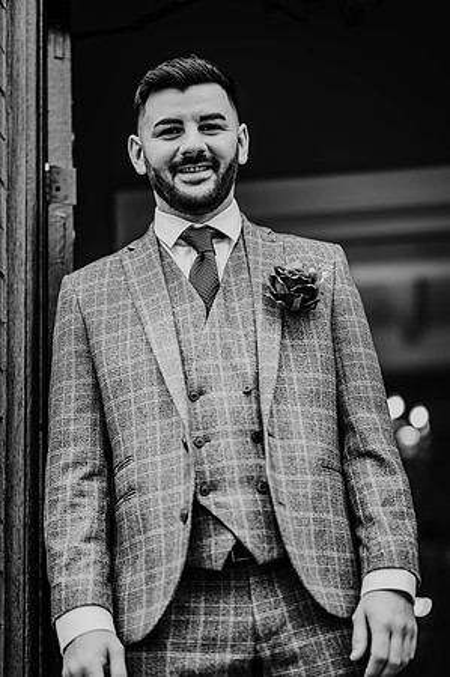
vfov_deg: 23.9
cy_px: 338
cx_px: 225
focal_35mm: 85
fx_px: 1597
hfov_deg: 16.0
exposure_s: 1/200
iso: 100
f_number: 1.8
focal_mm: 85
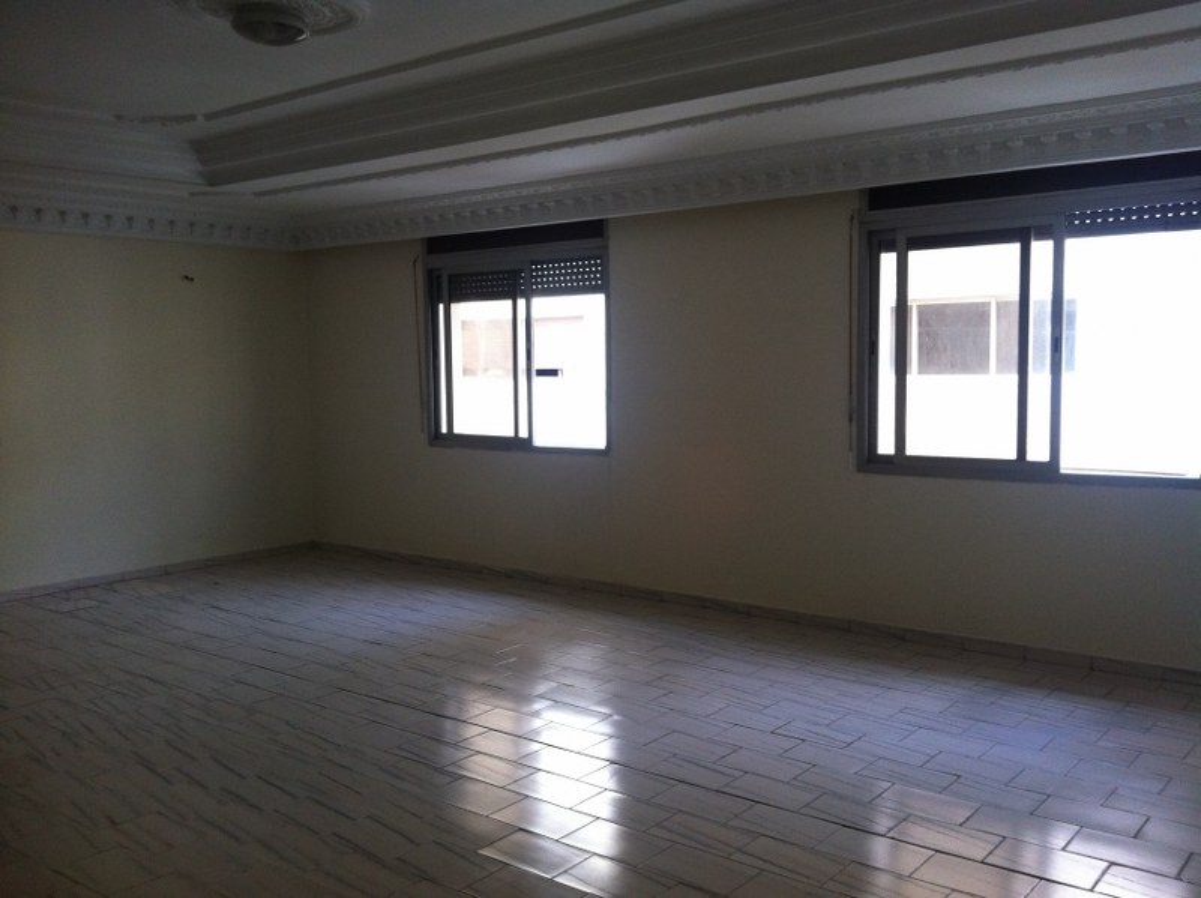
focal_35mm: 35
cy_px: 449
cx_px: 600
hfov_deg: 52.7
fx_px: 1213
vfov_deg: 40.6
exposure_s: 1/60
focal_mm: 3.85
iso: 100
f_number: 2.8
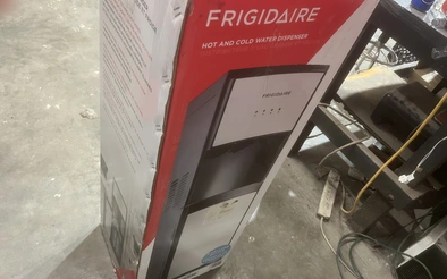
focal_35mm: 28
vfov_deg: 44.5
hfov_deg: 66.5
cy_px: 152
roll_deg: -20.5
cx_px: 225
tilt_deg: -44.4
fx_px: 341
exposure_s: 1/60
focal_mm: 5.1
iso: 250
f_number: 1.6
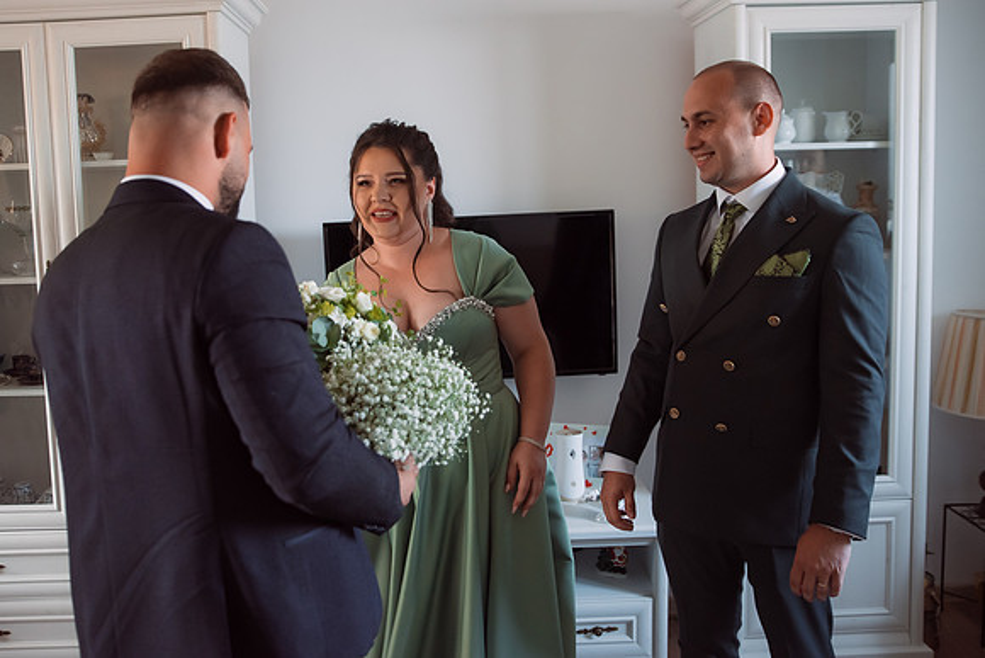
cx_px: 436
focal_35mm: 34
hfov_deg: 56.0
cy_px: 283
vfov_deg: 39.1
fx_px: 923
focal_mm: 29
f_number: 2.8
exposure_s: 1/160
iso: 1250
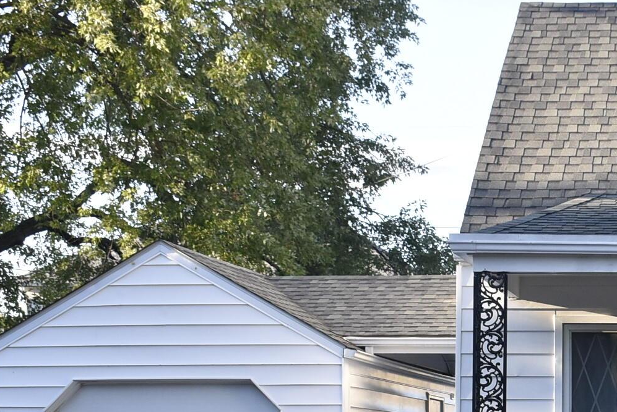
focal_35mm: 104
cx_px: 710
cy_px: 447
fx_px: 1776
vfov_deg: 13.0
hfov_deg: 18.8
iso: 320
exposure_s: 1/250
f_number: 5.6
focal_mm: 23
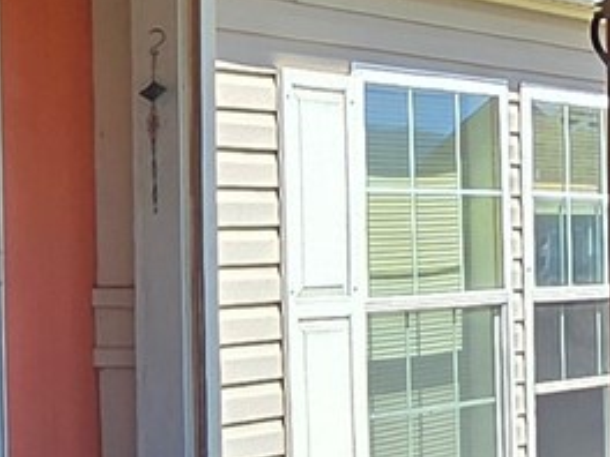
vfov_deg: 14.6
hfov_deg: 18.6
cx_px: 702
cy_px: 242
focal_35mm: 101
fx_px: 1780
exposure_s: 1/571
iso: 50
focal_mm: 2.2
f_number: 2.2
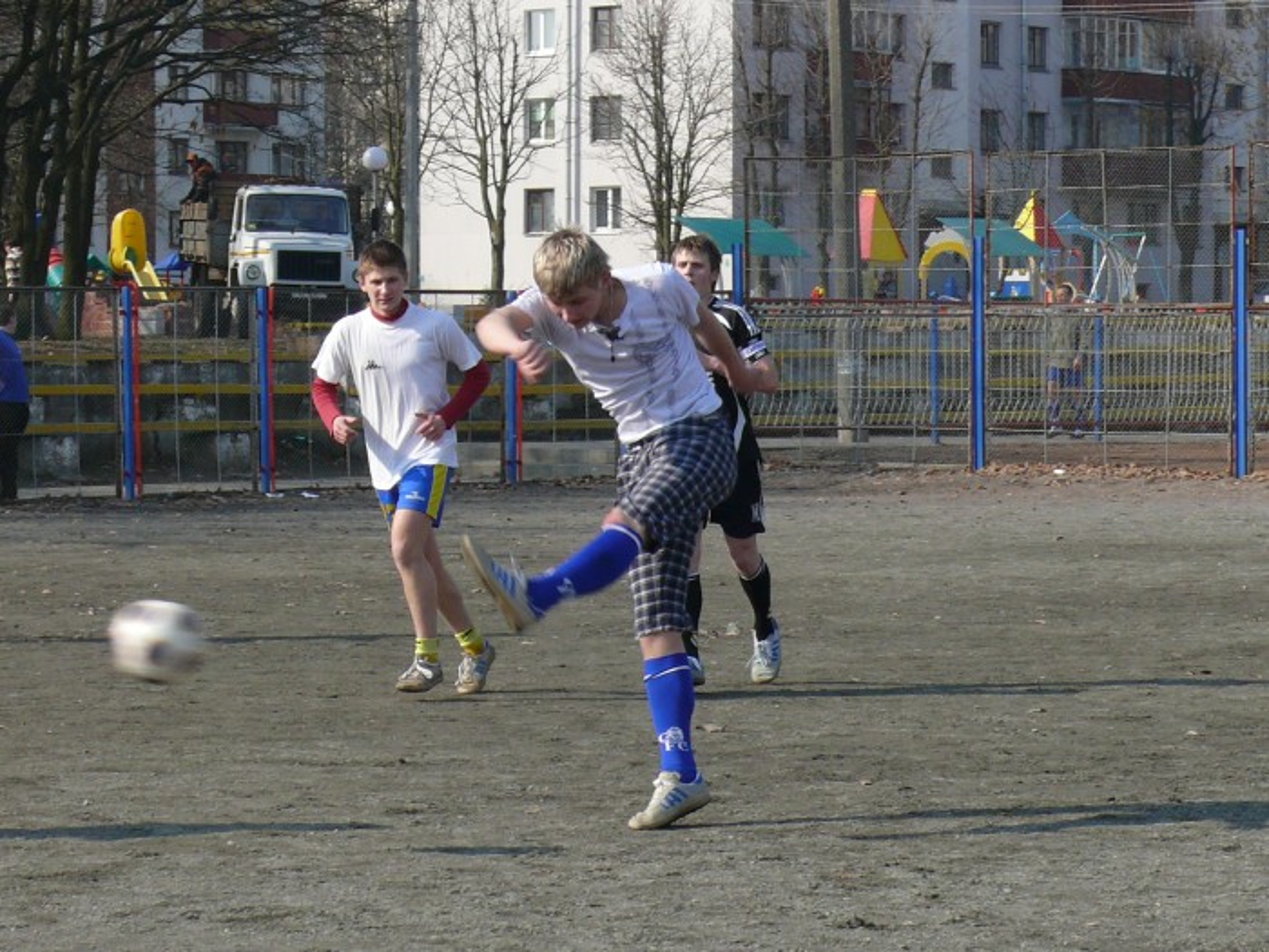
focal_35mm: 141
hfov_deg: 14.0
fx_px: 5169
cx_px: 634
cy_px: 476
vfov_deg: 10.5
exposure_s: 1/320
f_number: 5.6
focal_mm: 16.8
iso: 100
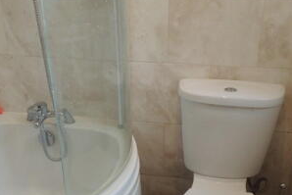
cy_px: 177
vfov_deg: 23.2
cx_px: 126
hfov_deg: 35.0
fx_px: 463
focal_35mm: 57
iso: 100
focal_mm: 4.9
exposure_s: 1/30
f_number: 3.1
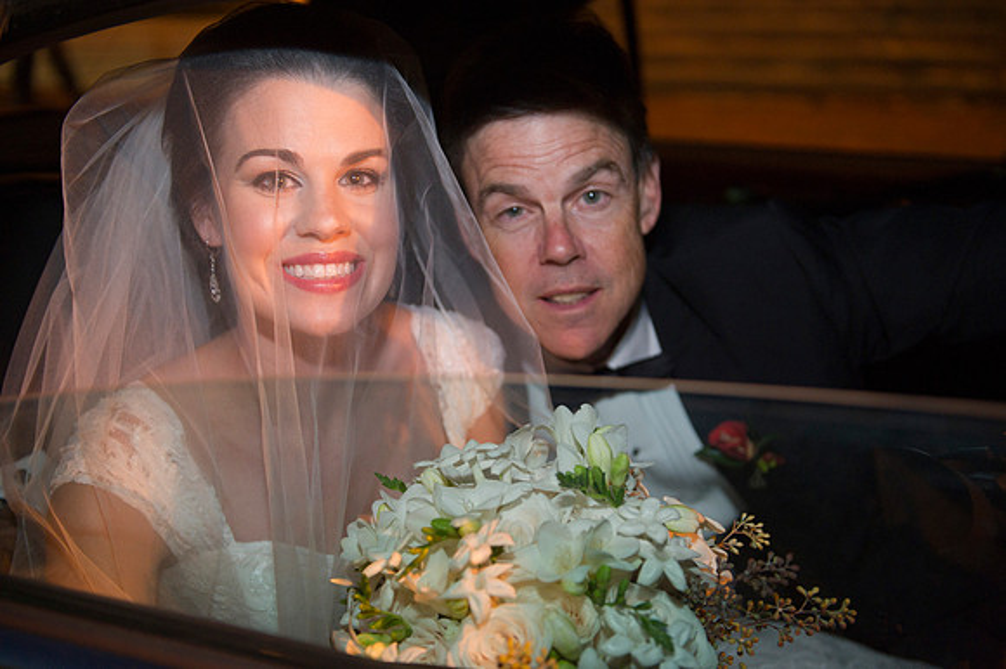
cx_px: 503
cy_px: 334
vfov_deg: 29.8
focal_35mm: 45
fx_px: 1257
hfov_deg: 43.6
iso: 1250
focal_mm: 45
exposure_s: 1/60
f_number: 2.8
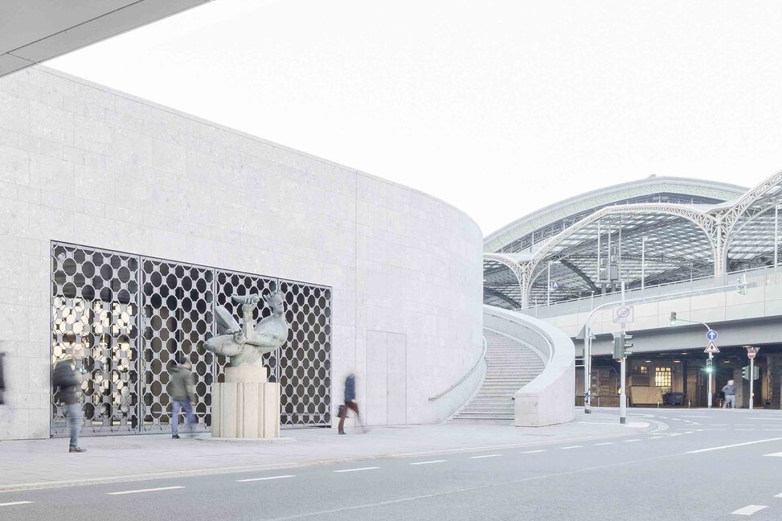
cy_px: 155
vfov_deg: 35.4
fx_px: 803
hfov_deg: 45.9
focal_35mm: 37
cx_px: 51
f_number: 11
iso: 100
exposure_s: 1/6
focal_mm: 18
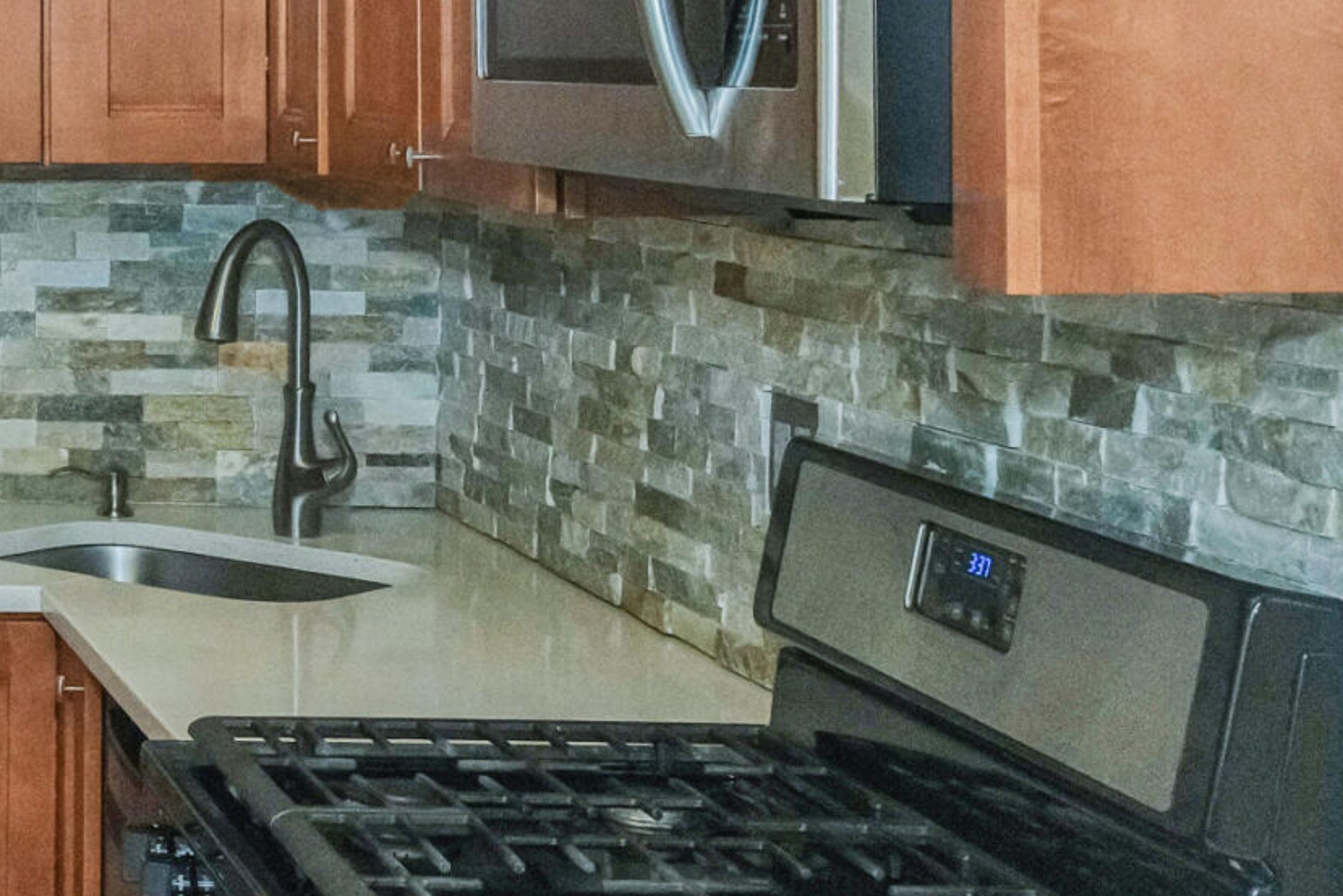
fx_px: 2649
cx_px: -680
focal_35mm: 71
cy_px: -19
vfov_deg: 18.6
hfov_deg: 23.0
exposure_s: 1/60
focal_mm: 15.6
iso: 2000
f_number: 9
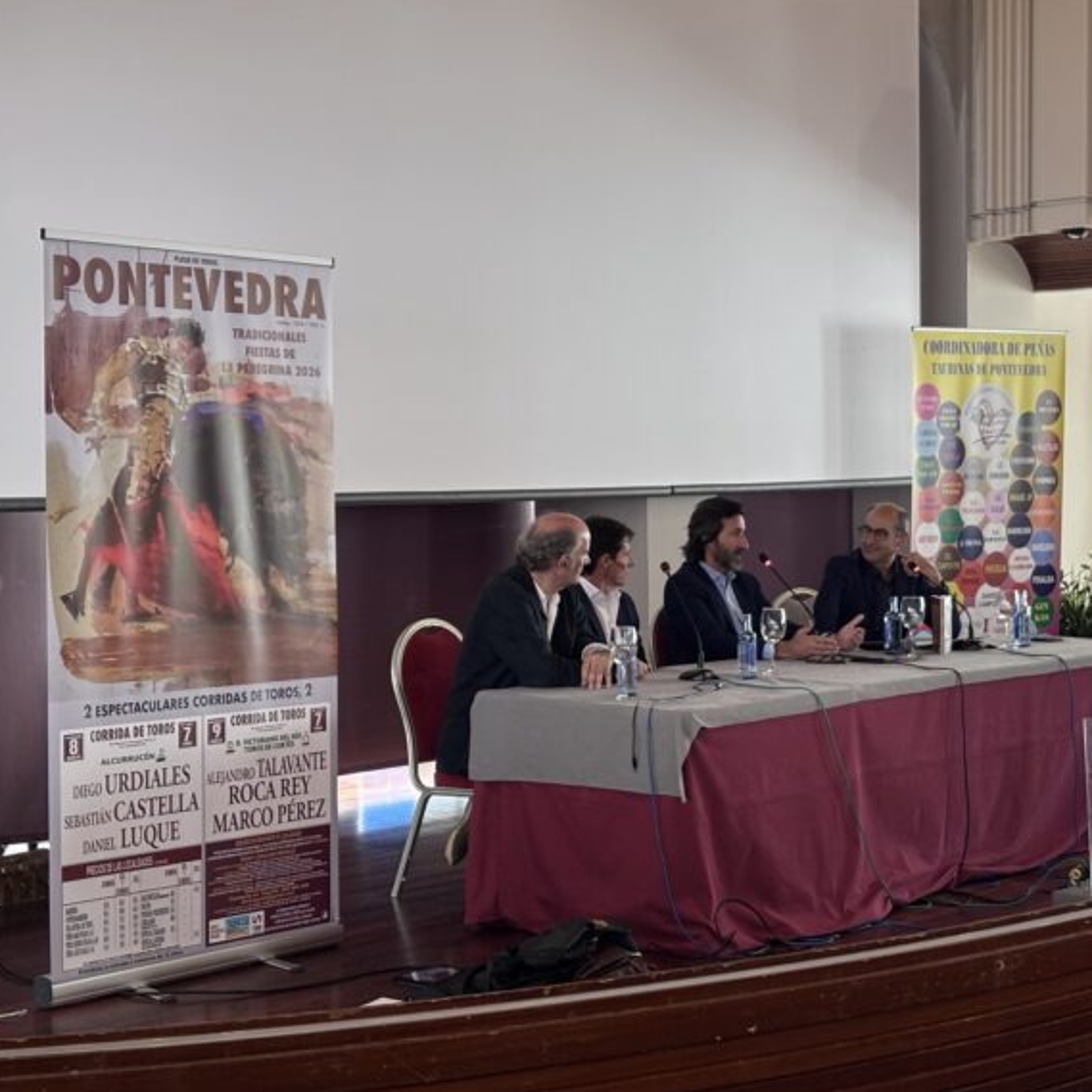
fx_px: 2213
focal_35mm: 62
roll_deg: +0.4
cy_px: 543
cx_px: 601
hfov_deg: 27.7
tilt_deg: -1.6
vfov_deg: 27.7
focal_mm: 5.96
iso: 200
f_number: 1.6
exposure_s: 1/33
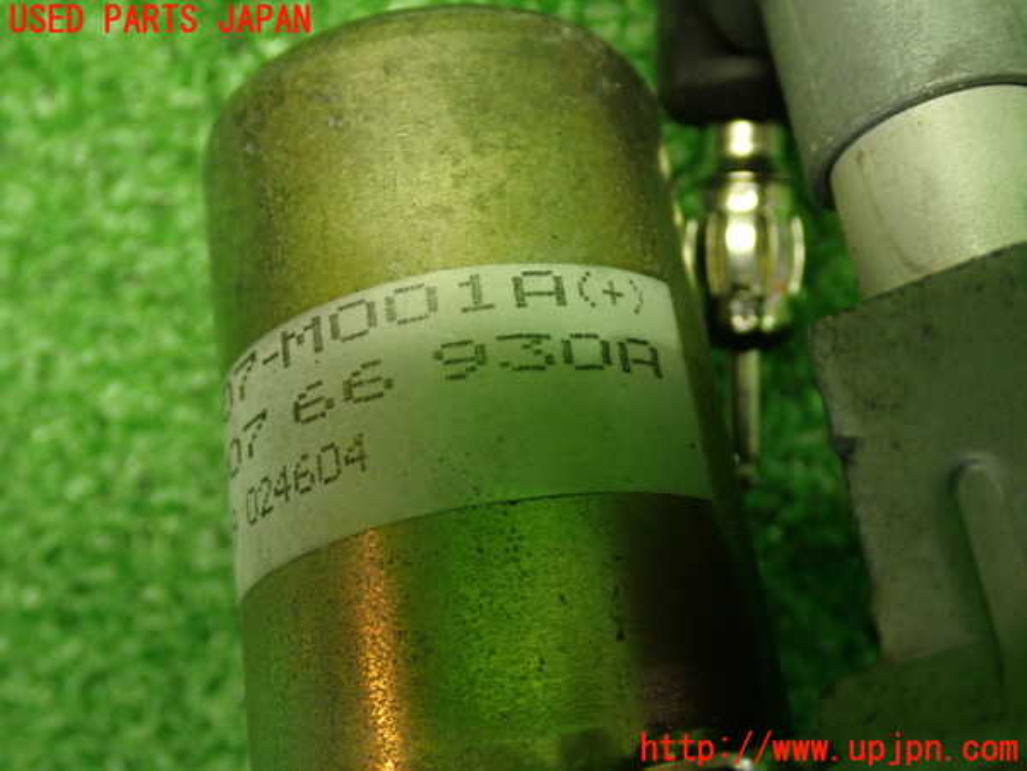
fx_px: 1483
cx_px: 514
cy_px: 386
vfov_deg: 29.1
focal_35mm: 50
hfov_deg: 38.2
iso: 800
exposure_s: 1/50
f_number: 3.2
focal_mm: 9.01
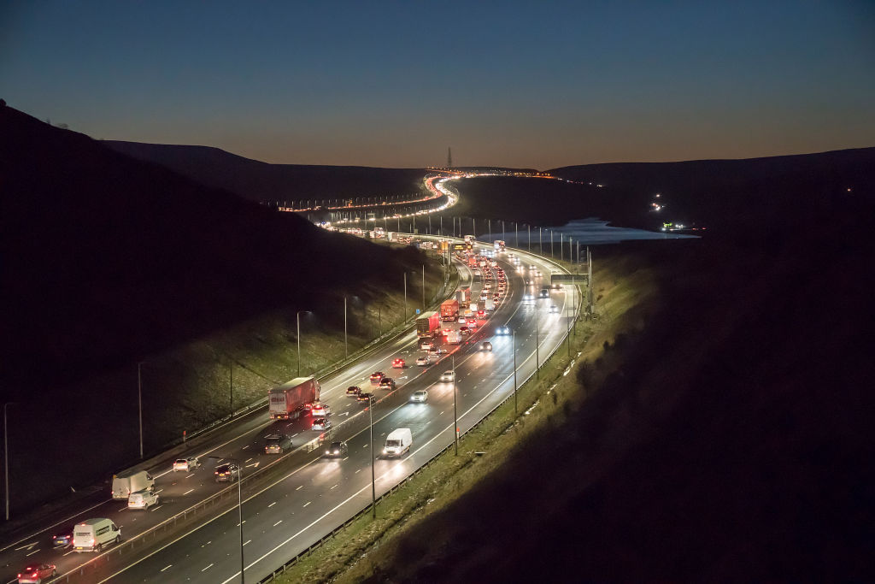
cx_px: 438
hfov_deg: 28.8
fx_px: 1702
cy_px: 292
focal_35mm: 70
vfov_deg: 19.5
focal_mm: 70
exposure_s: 1/100
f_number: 3.5
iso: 8000
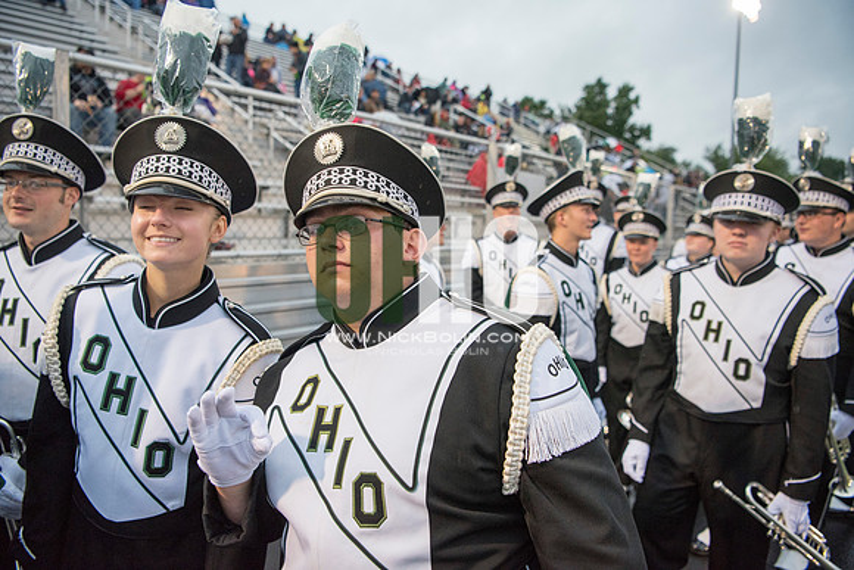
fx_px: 569
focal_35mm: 24
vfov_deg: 53.2
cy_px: 285
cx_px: 427
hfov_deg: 73.7
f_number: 3.2
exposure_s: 1/800
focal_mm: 24
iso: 2000
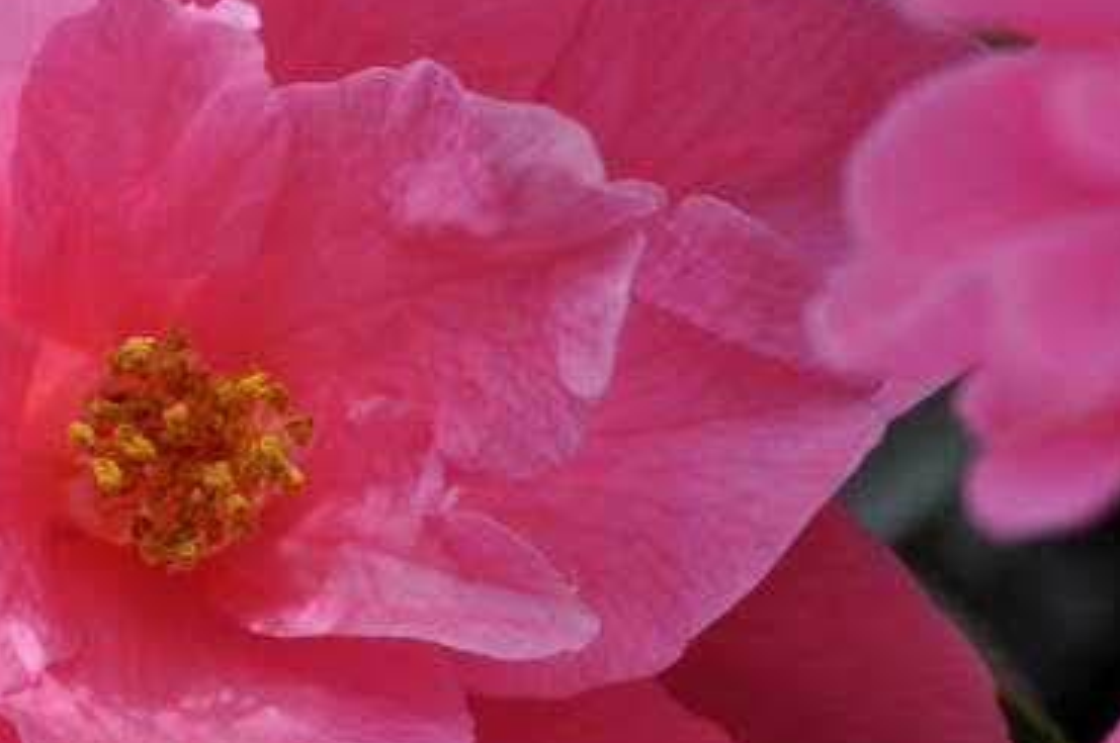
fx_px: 8478
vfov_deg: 5.0
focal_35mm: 273
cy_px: 462
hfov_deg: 7.5
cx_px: 216
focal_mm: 105
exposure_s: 1/125
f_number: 8
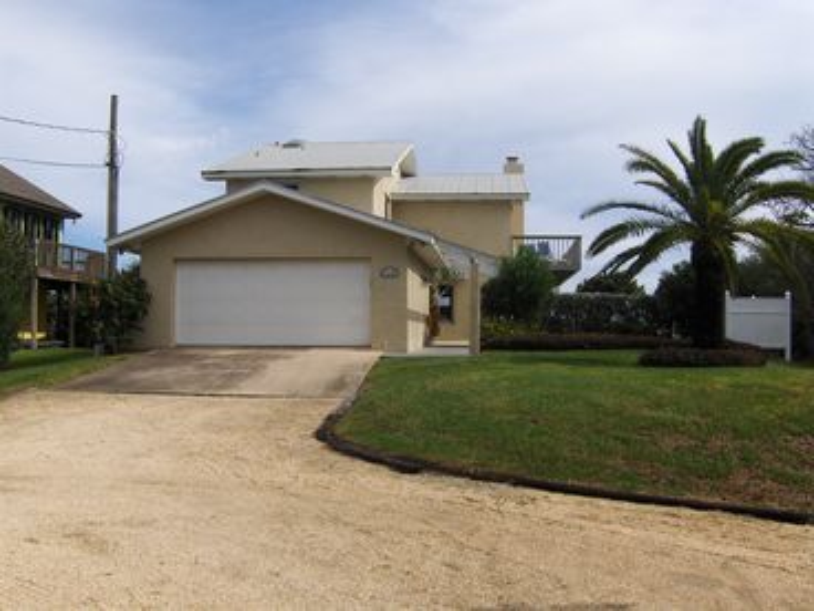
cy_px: 306
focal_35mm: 35
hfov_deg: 52.6
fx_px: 823
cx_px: 407
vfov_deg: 40.7
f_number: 6.9
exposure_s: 1/565
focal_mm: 7.5
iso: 100
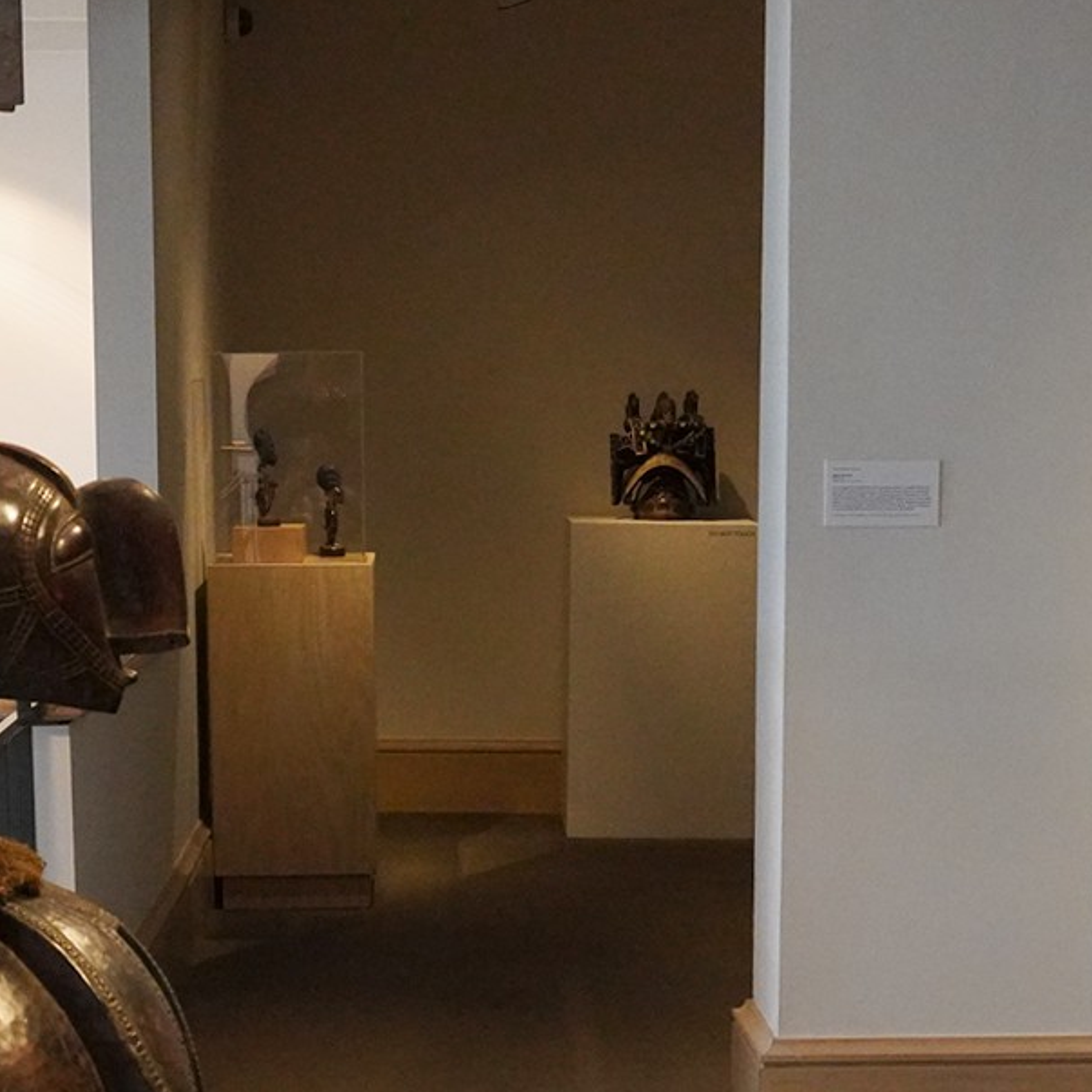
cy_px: 851
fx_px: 2820
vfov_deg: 21.7
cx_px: 505
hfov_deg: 21.9
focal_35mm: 79
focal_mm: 28
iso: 10000
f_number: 6.3
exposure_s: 1/100
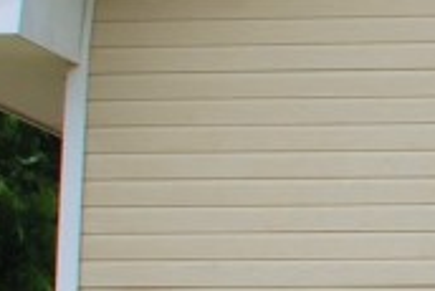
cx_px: 1277
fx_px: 2419
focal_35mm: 200
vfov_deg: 6.9
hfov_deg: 8.6
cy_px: 276
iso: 100
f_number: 8
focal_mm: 20
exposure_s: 1/250
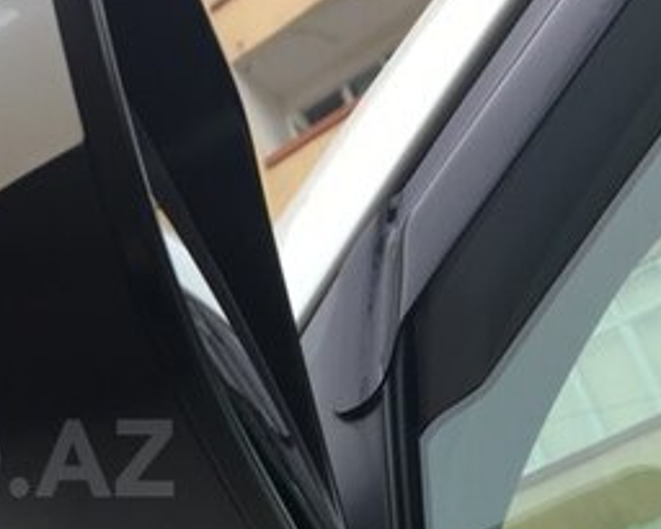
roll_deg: +12.6
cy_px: 458
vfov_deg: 20.6
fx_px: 1429
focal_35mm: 73
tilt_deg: +28.0
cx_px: -90
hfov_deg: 24.1
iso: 25
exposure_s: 1/50
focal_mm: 4.15
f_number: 2.2
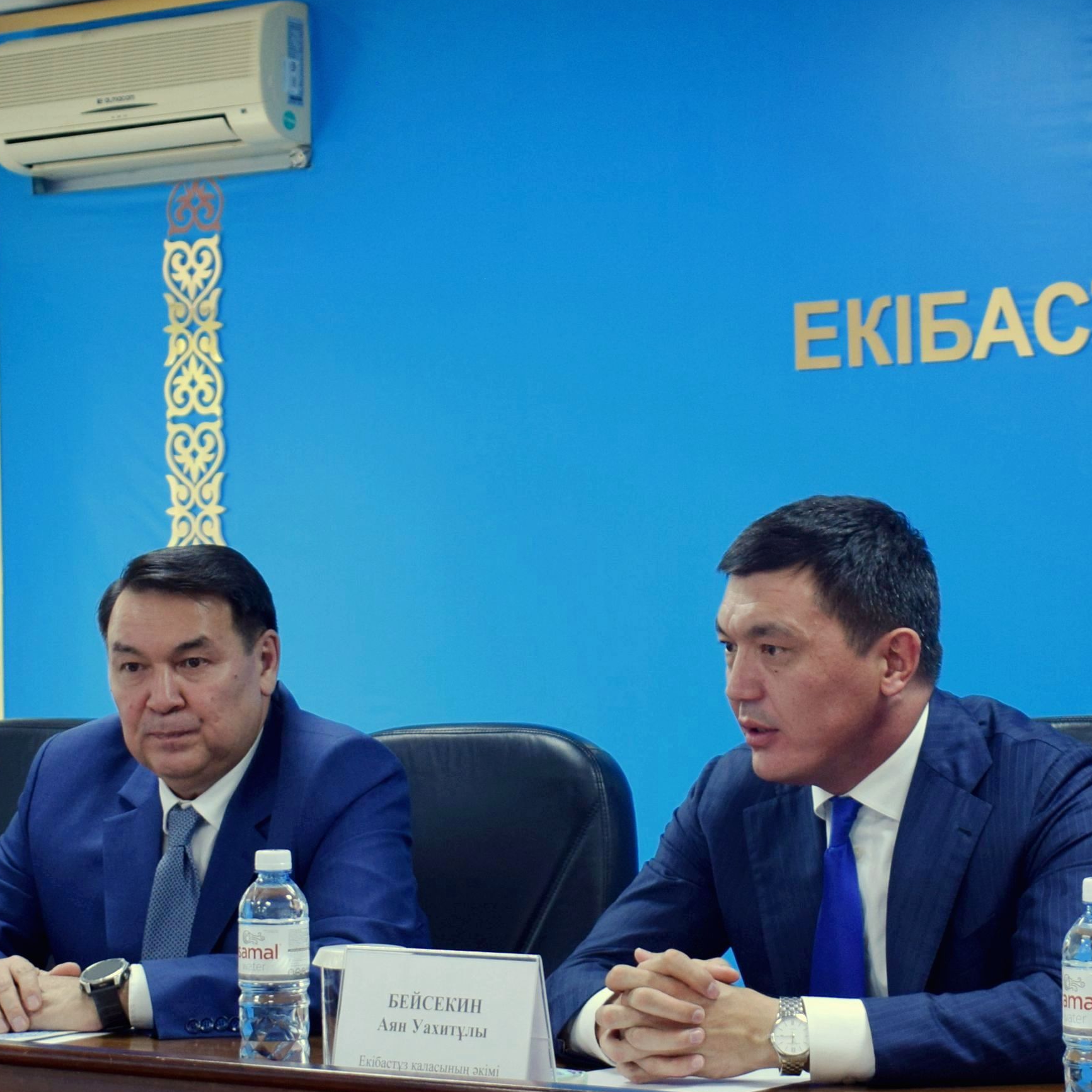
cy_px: 643
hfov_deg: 20.1
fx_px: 3069
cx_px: 774
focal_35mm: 86
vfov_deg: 20.2
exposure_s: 1/60
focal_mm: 26
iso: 400
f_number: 4
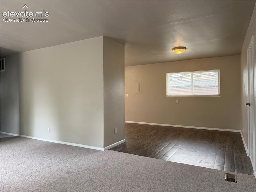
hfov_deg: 71.6
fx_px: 177
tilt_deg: -0.4
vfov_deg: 56.8
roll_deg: +1.0
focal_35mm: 24
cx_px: 128
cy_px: 96
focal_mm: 6.76
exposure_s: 1/73
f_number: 1.78
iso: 200
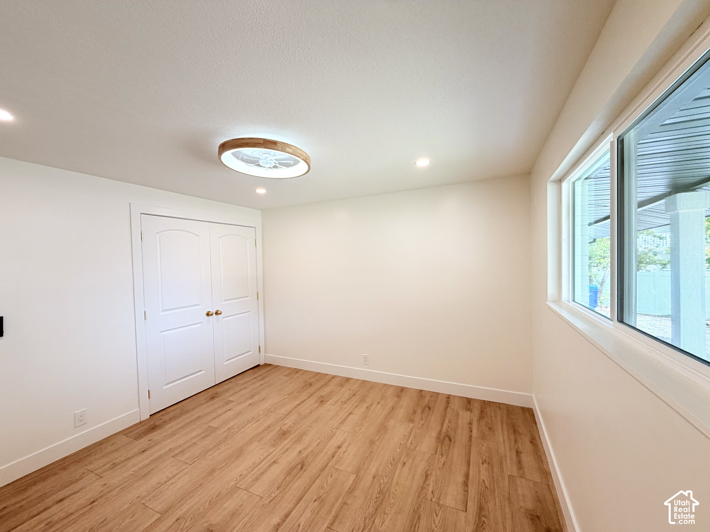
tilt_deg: -0.1
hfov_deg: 102.1
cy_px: 266
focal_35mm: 14
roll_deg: +1.7
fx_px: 287
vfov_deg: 85.7
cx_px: 355
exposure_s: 1/121
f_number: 2.2
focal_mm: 2.22
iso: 100
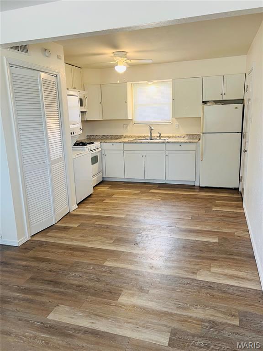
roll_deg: +1.7
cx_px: 132
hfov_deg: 53.1
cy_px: 176
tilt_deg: -13.5
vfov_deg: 67.3
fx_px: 263
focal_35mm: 26
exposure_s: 1/60
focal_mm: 5.7
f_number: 1.5
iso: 100
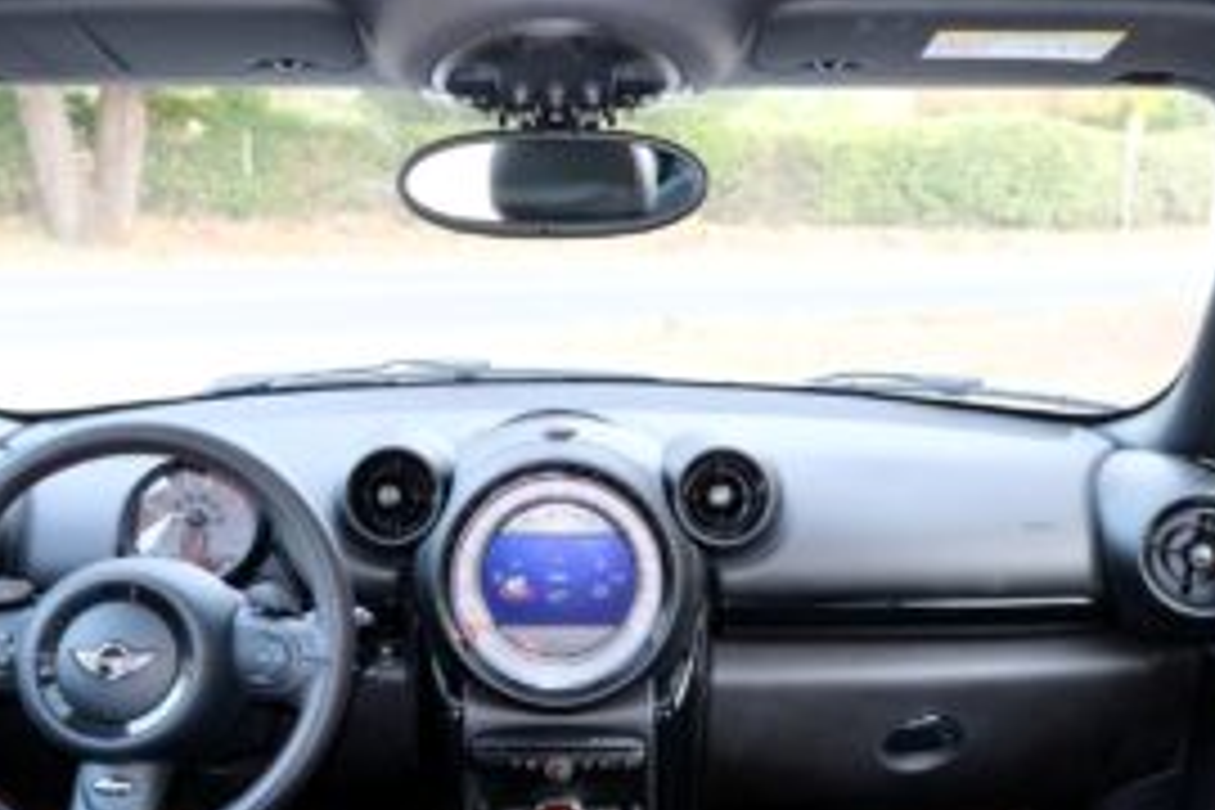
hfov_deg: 48.4
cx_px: 567
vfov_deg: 33.4
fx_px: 1350
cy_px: 441
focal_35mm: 40
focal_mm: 16
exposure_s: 1/60
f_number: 4
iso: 1600
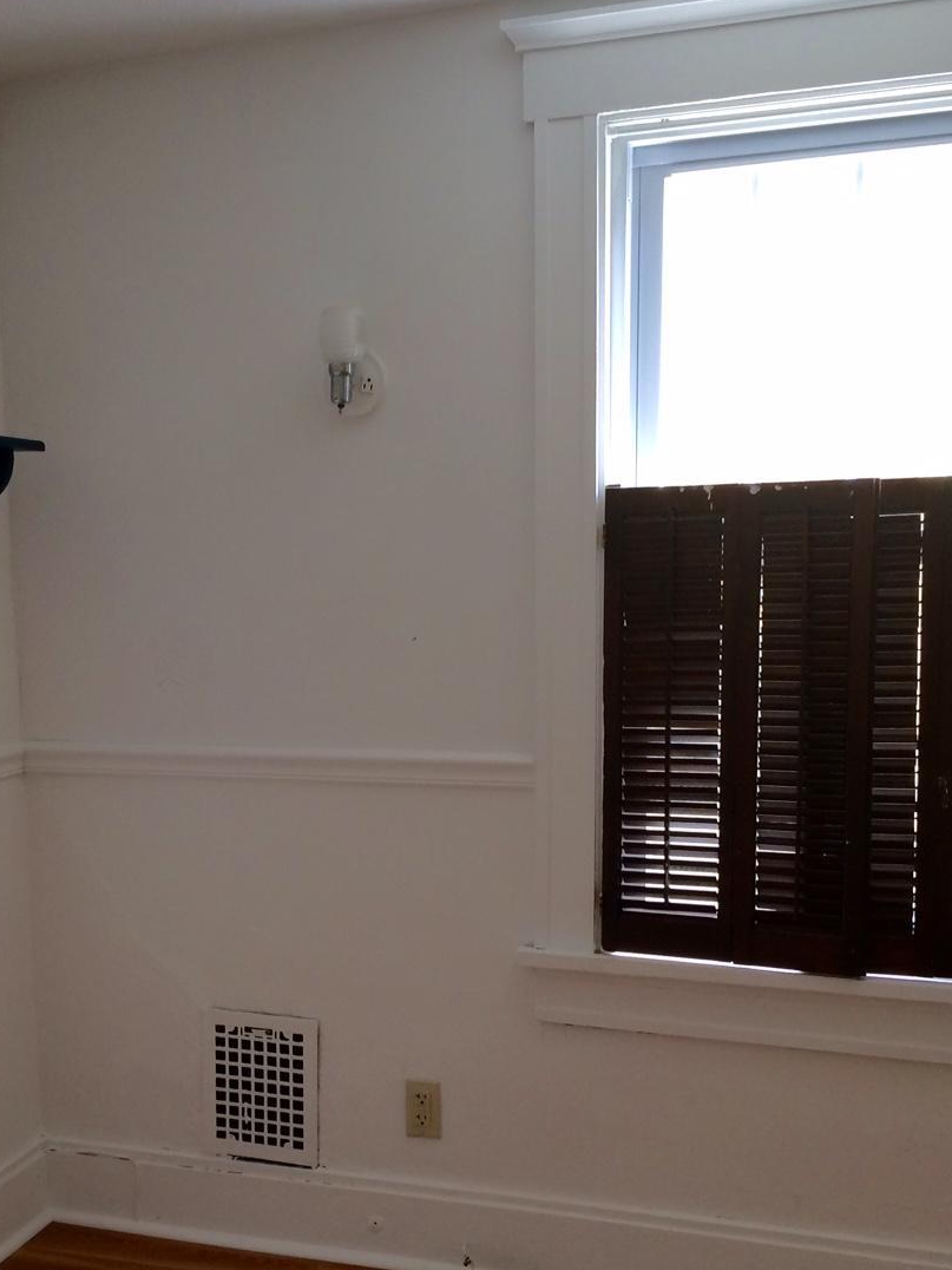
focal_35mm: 44
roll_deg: +3.6
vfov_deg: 42.7
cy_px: 779
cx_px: 277
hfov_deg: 32.4
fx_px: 1613
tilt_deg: -7.8
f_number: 2.2
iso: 40
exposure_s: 1/30
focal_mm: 4.15
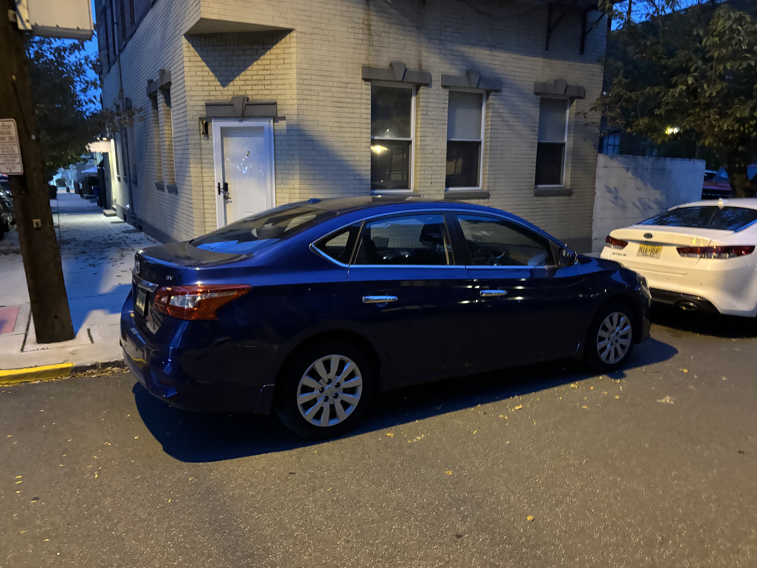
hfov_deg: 67.3
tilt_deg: -9.7
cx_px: 378
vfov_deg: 53.1
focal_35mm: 26
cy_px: 284
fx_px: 569
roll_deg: -2.2
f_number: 1.6
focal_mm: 5.96
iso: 1000
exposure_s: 1/30
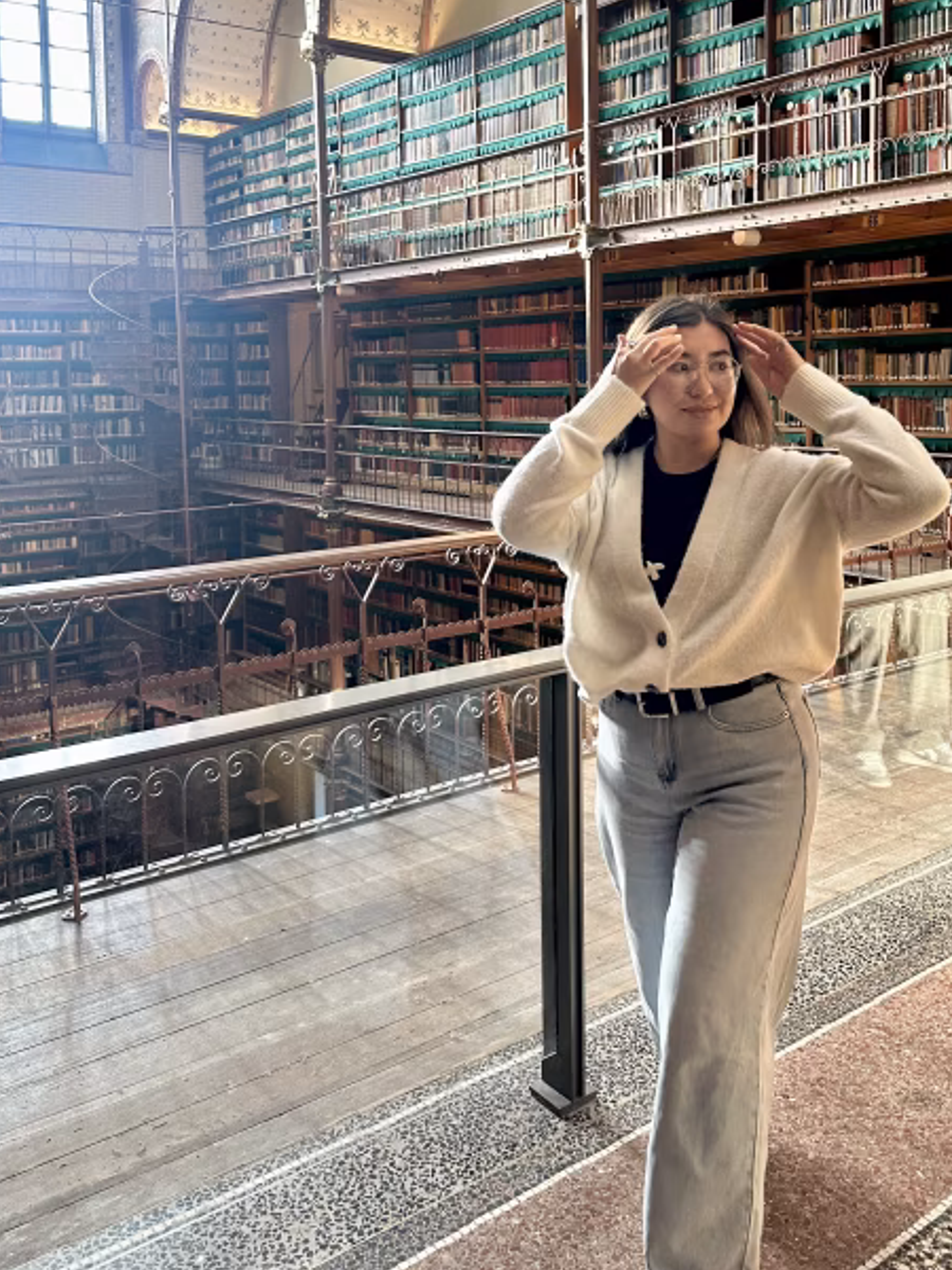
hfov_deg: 43.9
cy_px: 430
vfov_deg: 55.7
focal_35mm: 32
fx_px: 1173
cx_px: 573
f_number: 1.78
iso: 200
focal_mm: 6.86
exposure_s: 1/100
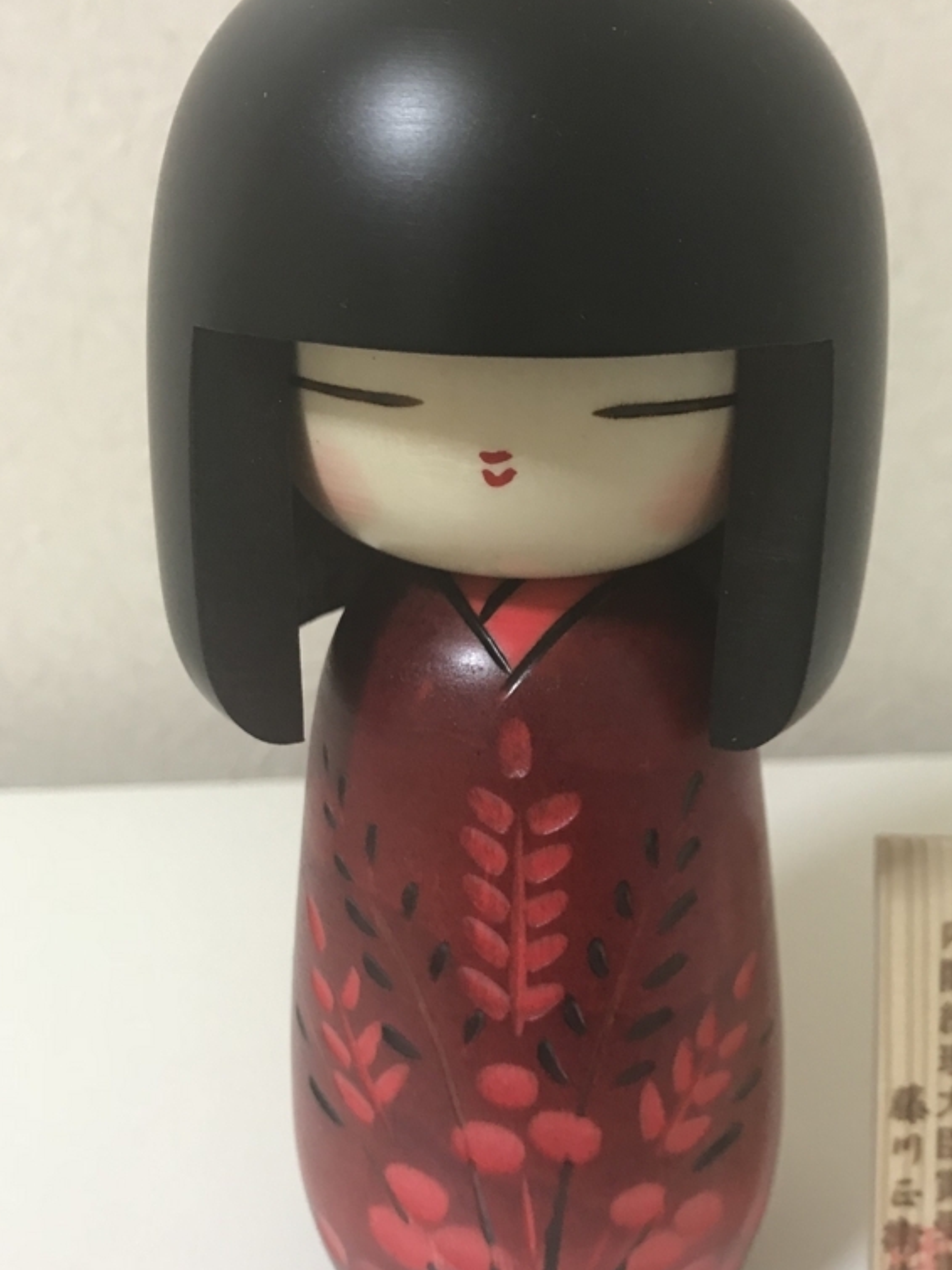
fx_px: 1394
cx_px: 599
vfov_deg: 48.9
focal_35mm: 38
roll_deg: -1.2
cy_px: 681
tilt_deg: -20.0
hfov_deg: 37.5
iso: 50
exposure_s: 1/17
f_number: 1.8
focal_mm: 3.99
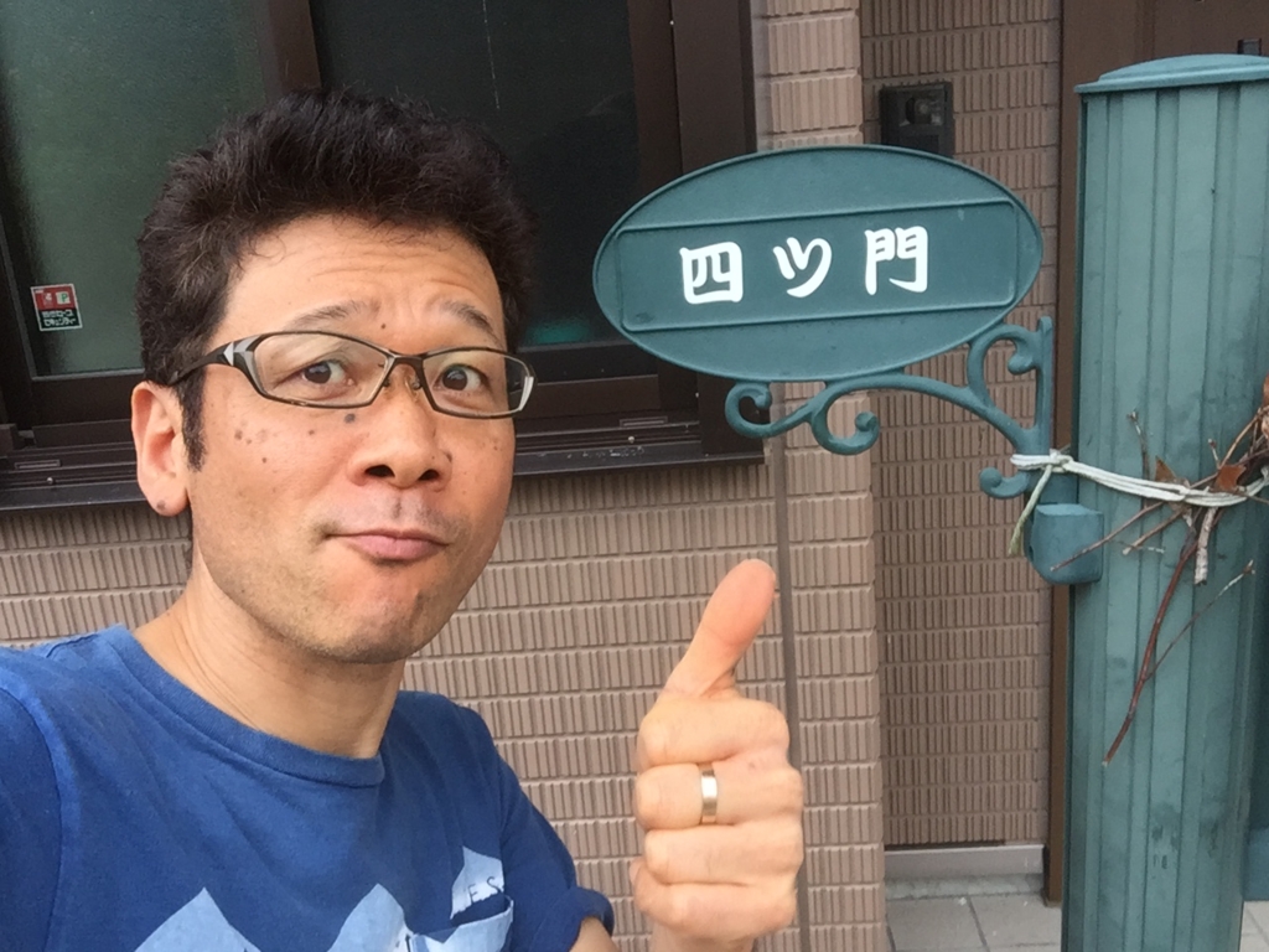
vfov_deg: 45.4
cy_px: 476
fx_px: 1136
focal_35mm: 31
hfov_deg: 58.4
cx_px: 634
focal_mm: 2.65
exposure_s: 1/60
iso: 32
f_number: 2.2
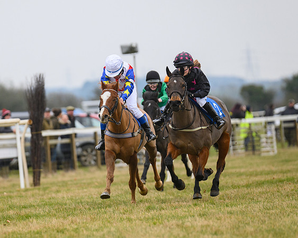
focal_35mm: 357
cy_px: 113
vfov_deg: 4.3
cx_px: 89
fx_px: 3146
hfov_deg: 5.4
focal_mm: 240
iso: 800
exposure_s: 1/800
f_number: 4
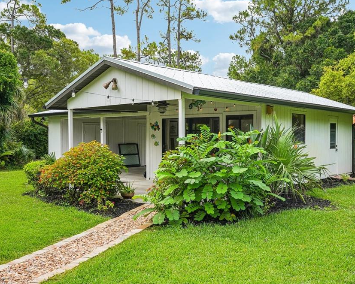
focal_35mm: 36
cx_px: 201
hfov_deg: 50.1
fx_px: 378
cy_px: 142
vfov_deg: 41.2
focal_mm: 31
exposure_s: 1/400
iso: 400
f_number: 8
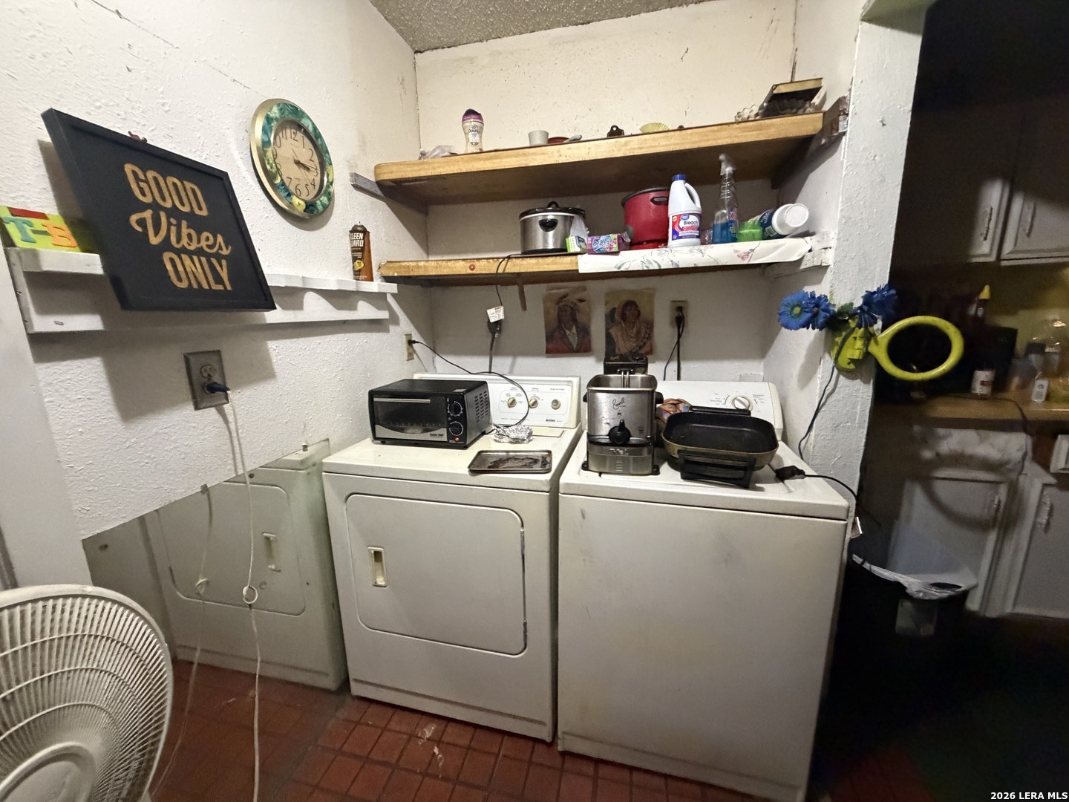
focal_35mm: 14
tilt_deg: -11.3
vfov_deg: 85.7
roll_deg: +1.6
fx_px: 432
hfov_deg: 102.1
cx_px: 534
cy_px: 401
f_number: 2.2
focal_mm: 2.22
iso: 1000
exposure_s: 1/60
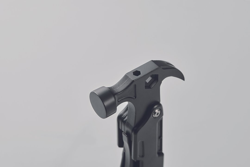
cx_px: 125
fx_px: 729
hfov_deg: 19.5
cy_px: 84
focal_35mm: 105
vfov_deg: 13.0
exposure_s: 1/125
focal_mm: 105
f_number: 14
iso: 80
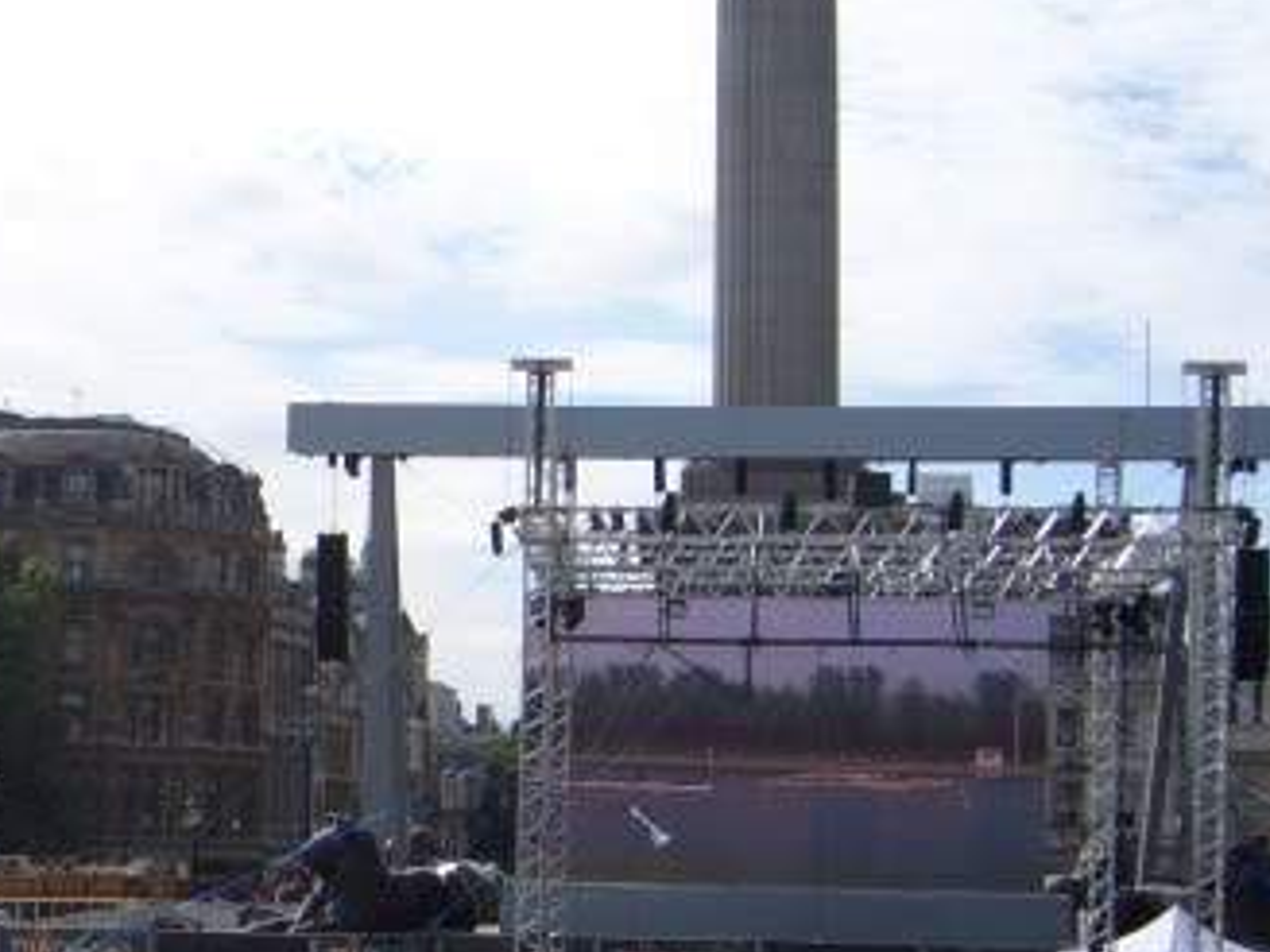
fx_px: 2788
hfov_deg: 24.7
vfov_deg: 19.2
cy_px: 716
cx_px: 66
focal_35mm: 76
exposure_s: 1/500
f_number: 4.8
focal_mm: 8
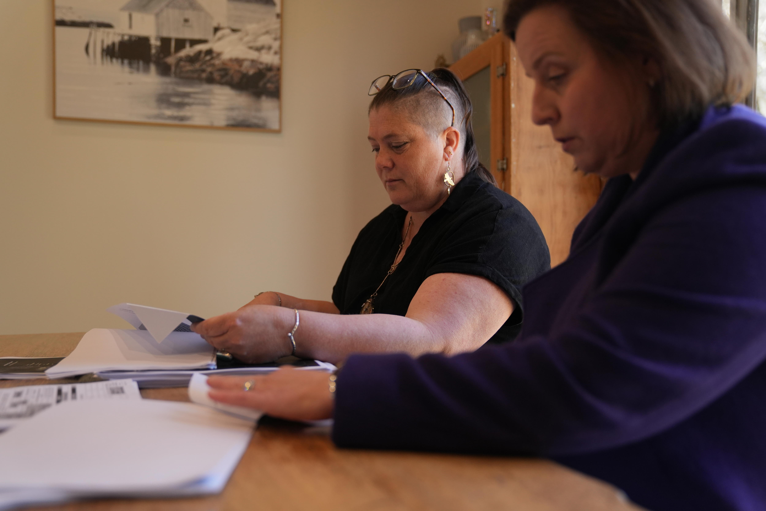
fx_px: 766
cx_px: 383
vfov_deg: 36.9
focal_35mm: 36
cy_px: 256
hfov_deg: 53.1
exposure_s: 1/400
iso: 1000
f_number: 2.8
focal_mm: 36
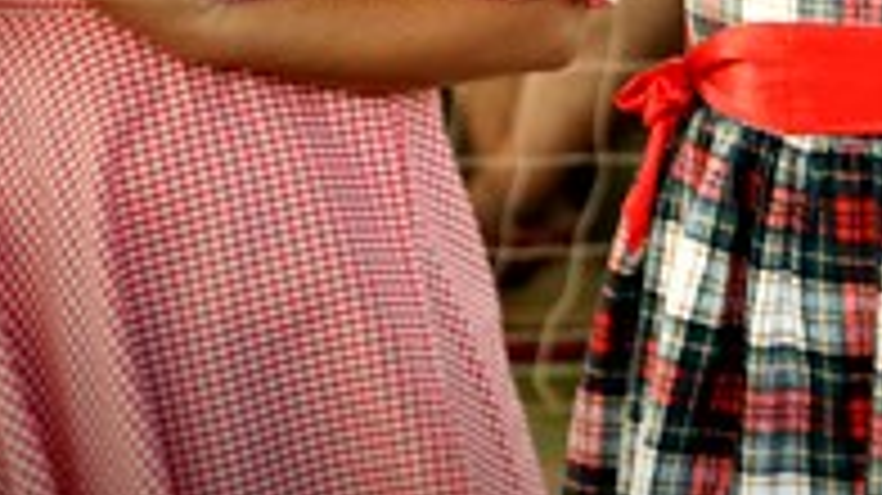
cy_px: -338
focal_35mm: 554
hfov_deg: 3.9
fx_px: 12944
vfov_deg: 2.2
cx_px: 1017
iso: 220
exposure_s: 1/125
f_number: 5.6
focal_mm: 105
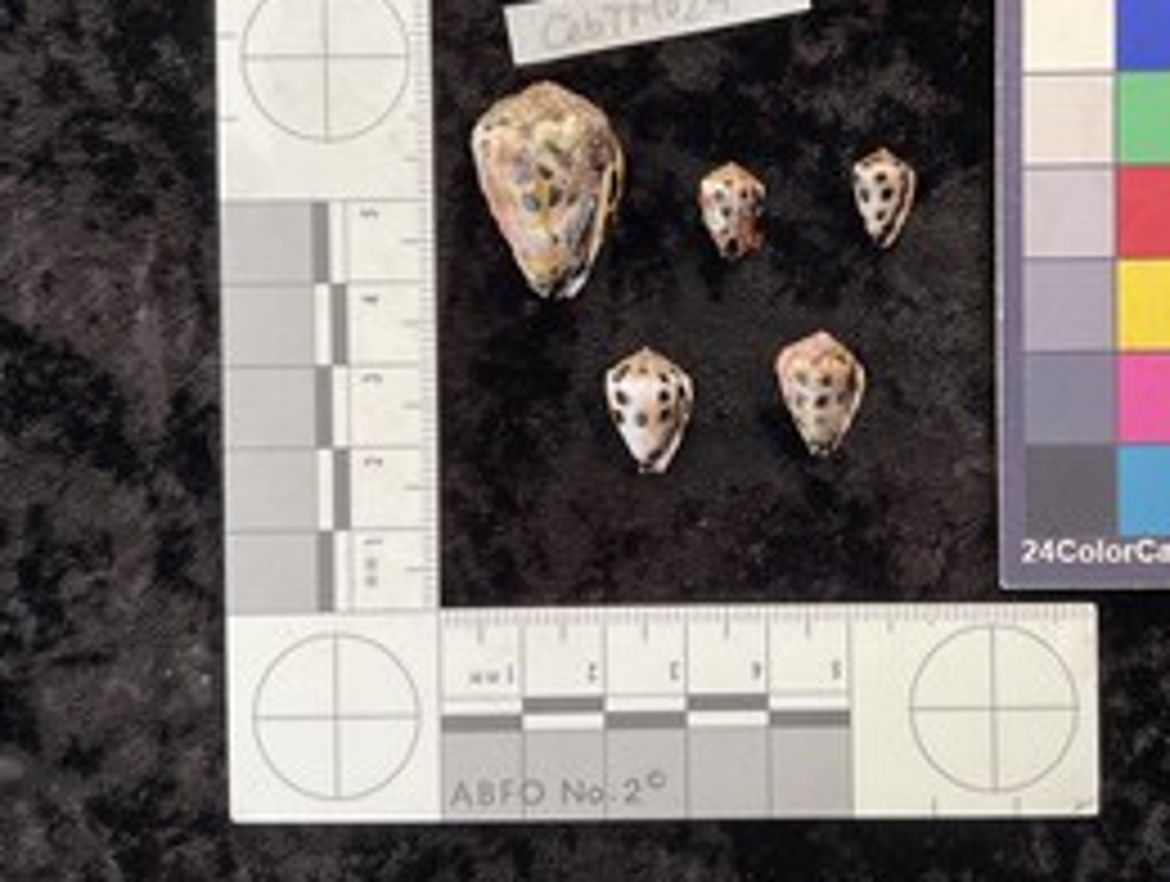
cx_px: 738
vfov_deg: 36.8
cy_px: 344
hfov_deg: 47.3
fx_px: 1321
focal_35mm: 39
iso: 50
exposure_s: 1/50
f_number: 1.8
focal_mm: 3
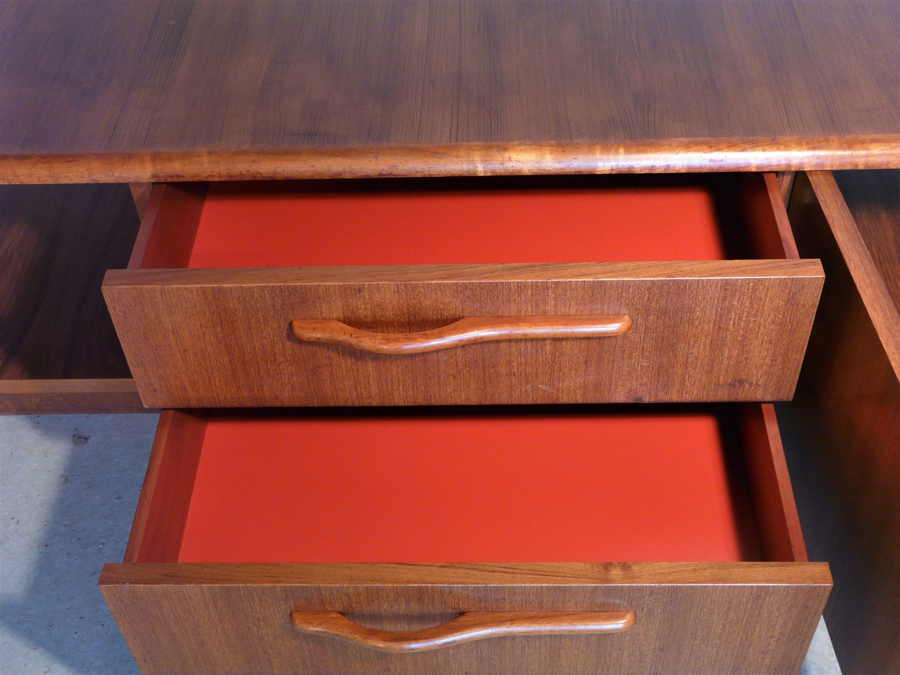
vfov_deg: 32.9
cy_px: 338
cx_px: 450
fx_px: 1144
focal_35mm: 44
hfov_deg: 42.9
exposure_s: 1/40
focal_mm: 7.2
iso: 125
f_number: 3.2
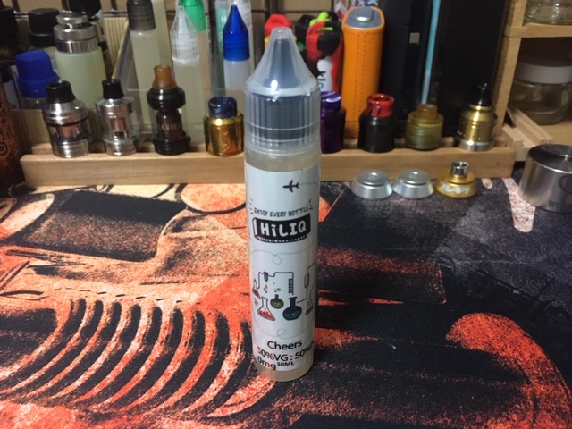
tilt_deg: -32.1
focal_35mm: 29
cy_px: 214
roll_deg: -1.0
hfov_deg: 61.7
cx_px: 286
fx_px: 479
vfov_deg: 48.2
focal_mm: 4.15
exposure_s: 1/20
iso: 200
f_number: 2.2
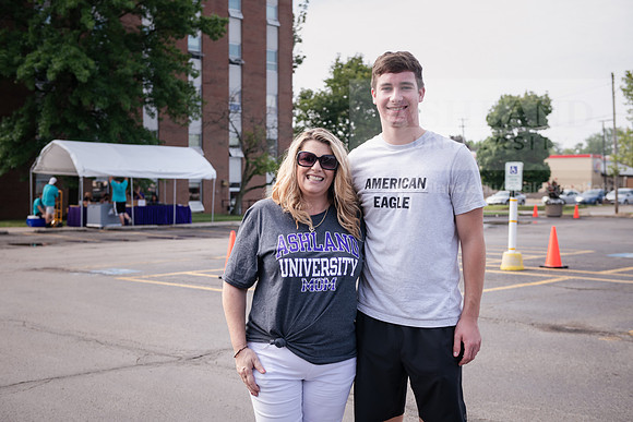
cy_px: 211
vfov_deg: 27.0
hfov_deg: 39.6
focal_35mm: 50
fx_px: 879
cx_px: 316
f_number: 4.5
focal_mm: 50
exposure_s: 1/400
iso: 200
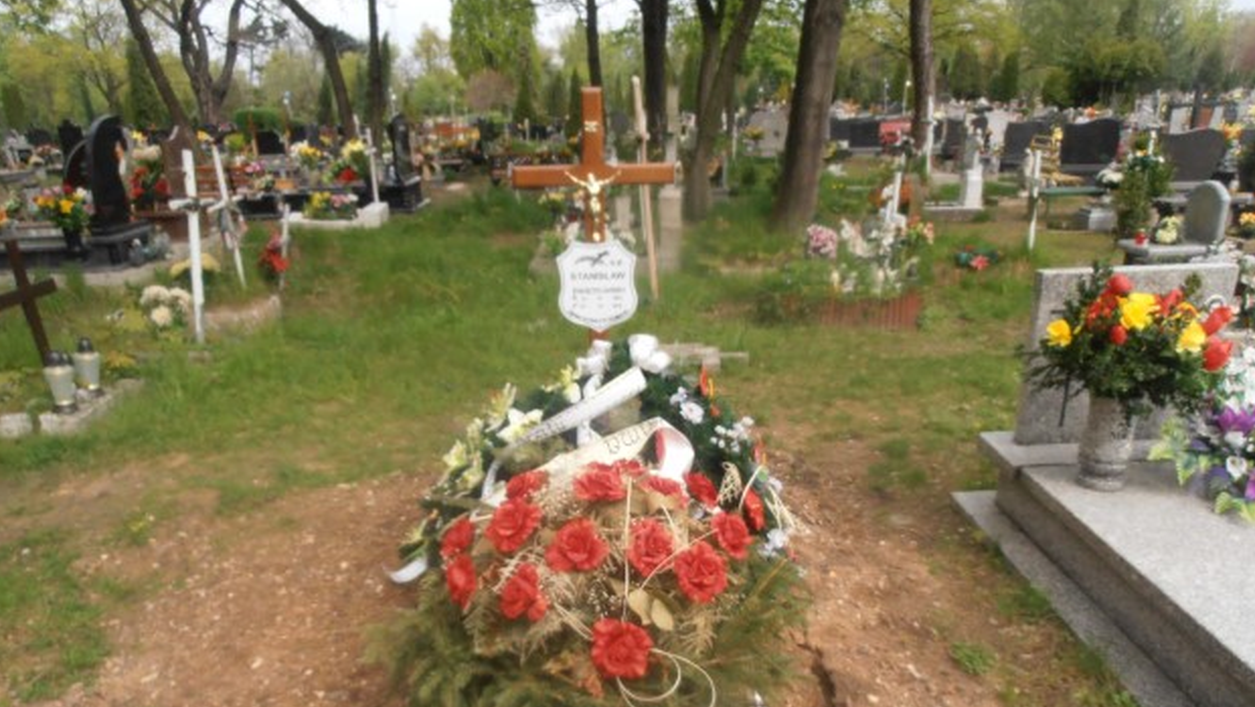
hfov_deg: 69.8
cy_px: 480
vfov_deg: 42.3
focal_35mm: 27
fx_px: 899
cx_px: 642
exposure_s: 1/500
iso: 80
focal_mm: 4.2
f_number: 3
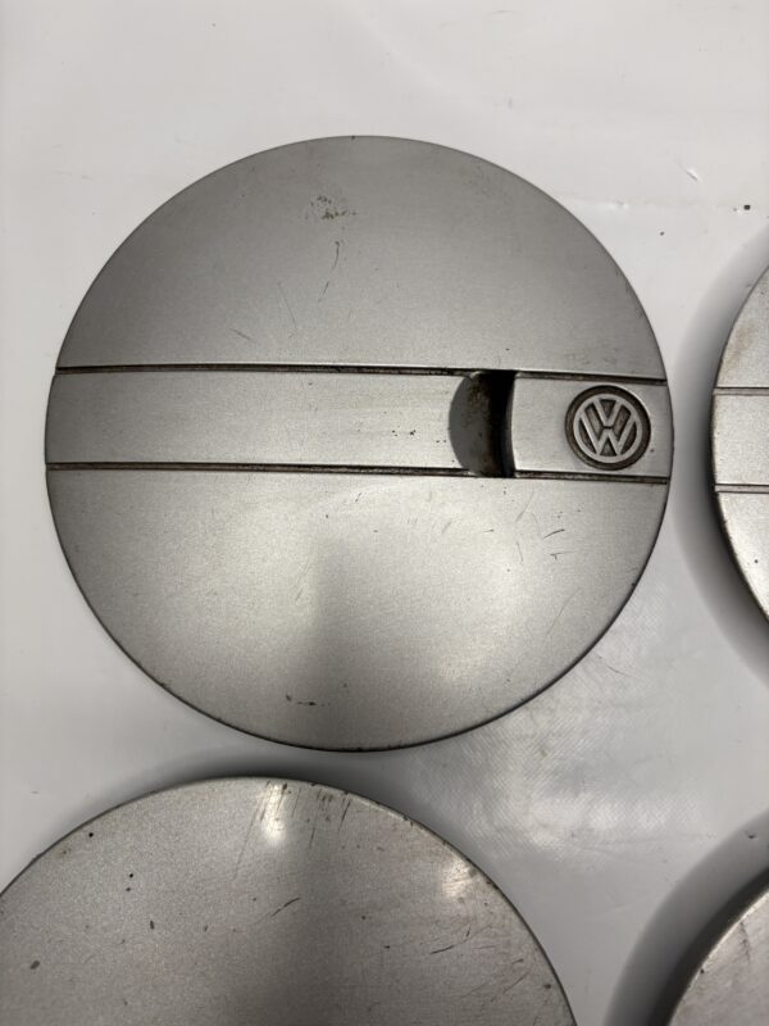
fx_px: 770
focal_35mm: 26
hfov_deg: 53.1
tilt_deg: -81.4
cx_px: 384
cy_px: 513
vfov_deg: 67.3
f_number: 1.6
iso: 100
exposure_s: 1/100
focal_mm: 5.96
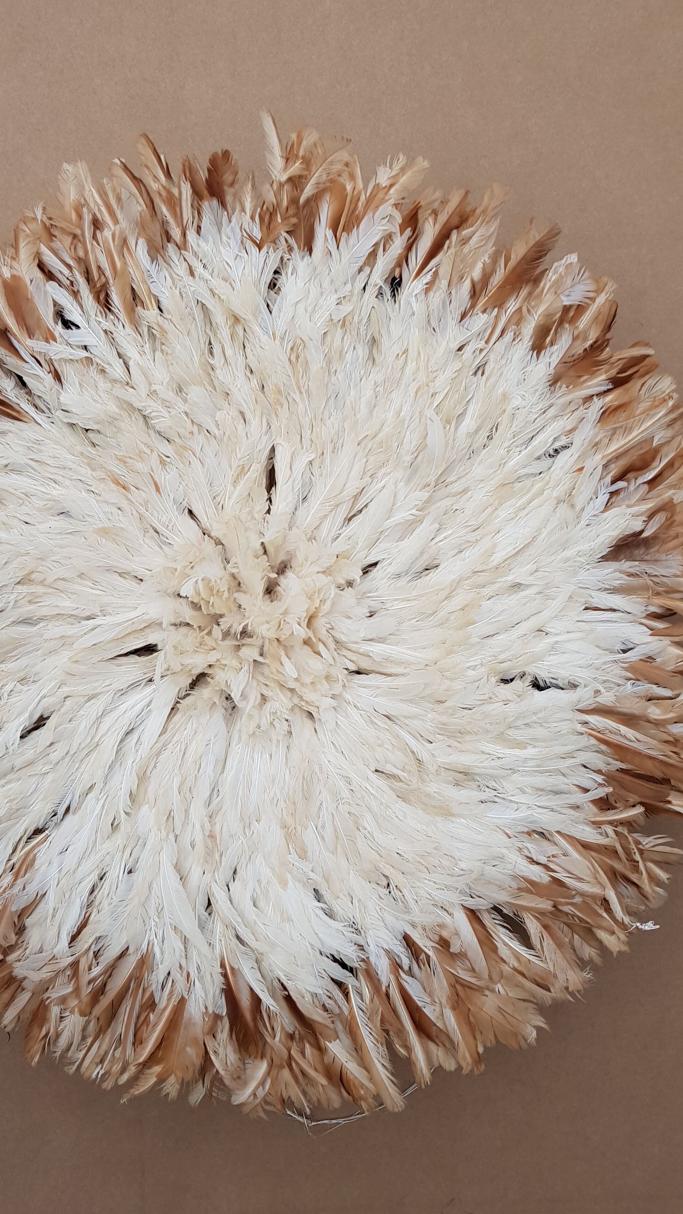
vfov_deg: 59.5
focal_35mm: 33
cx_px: 246
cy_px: 603
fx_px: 1062
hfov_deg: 35.4
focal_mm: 4.2
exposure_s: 1/1316
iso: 40
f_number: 1.7
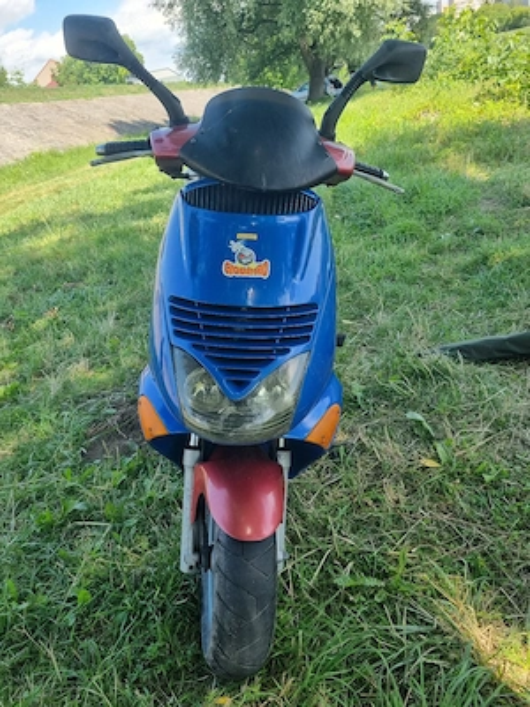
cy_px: 354
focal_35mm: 26
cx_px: 265
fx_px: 531
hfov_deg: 53.1
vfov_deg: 67.3
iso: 50
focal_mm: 5.4
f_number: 1.8
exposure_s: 1/667
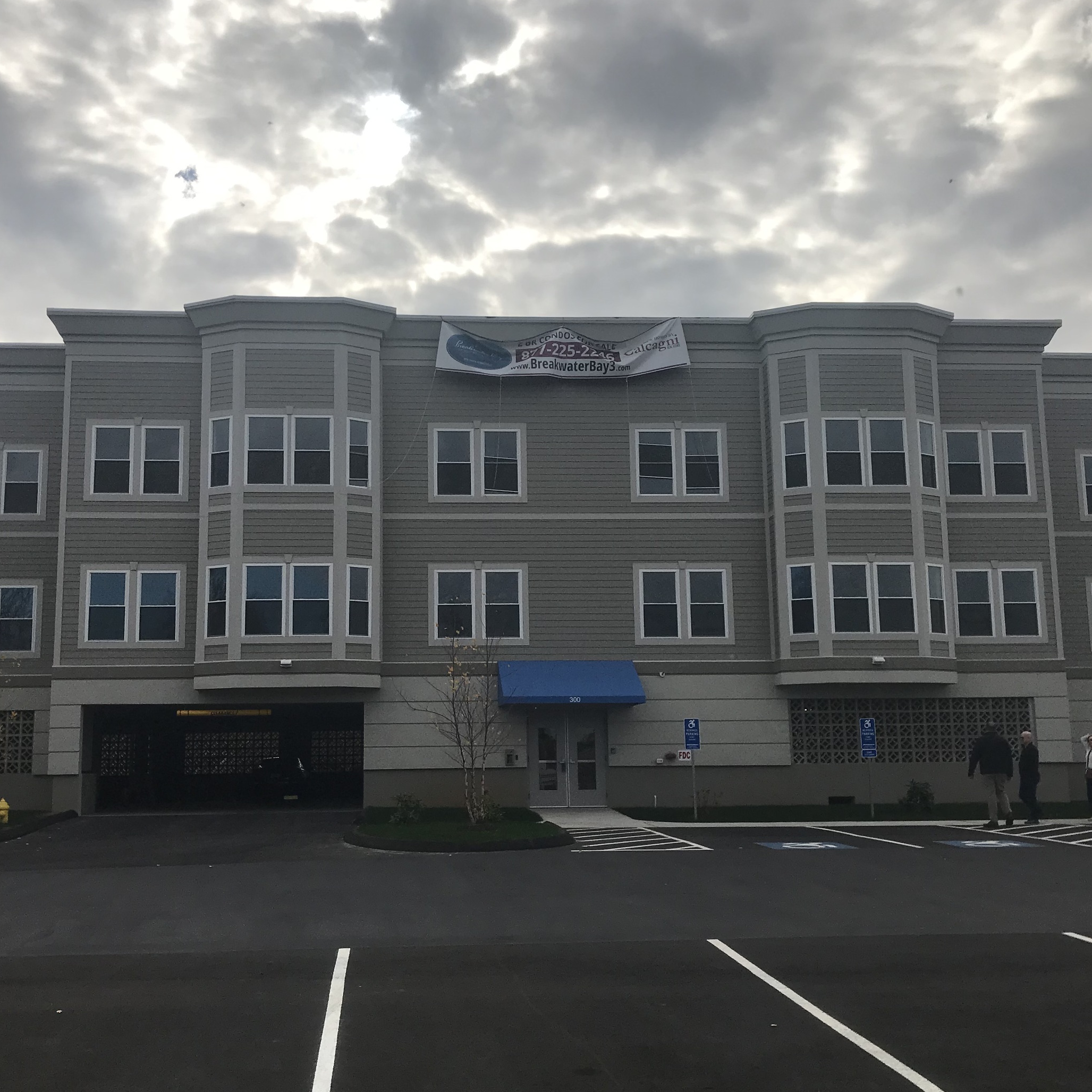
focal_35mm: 37
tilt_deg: +8.8
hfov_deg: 44.9
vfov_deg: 44.9
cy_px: 580
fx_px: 1321
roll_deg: +1.1
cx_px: 495
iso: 20
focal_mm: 3.99
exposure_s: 1/4808
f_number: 1.8
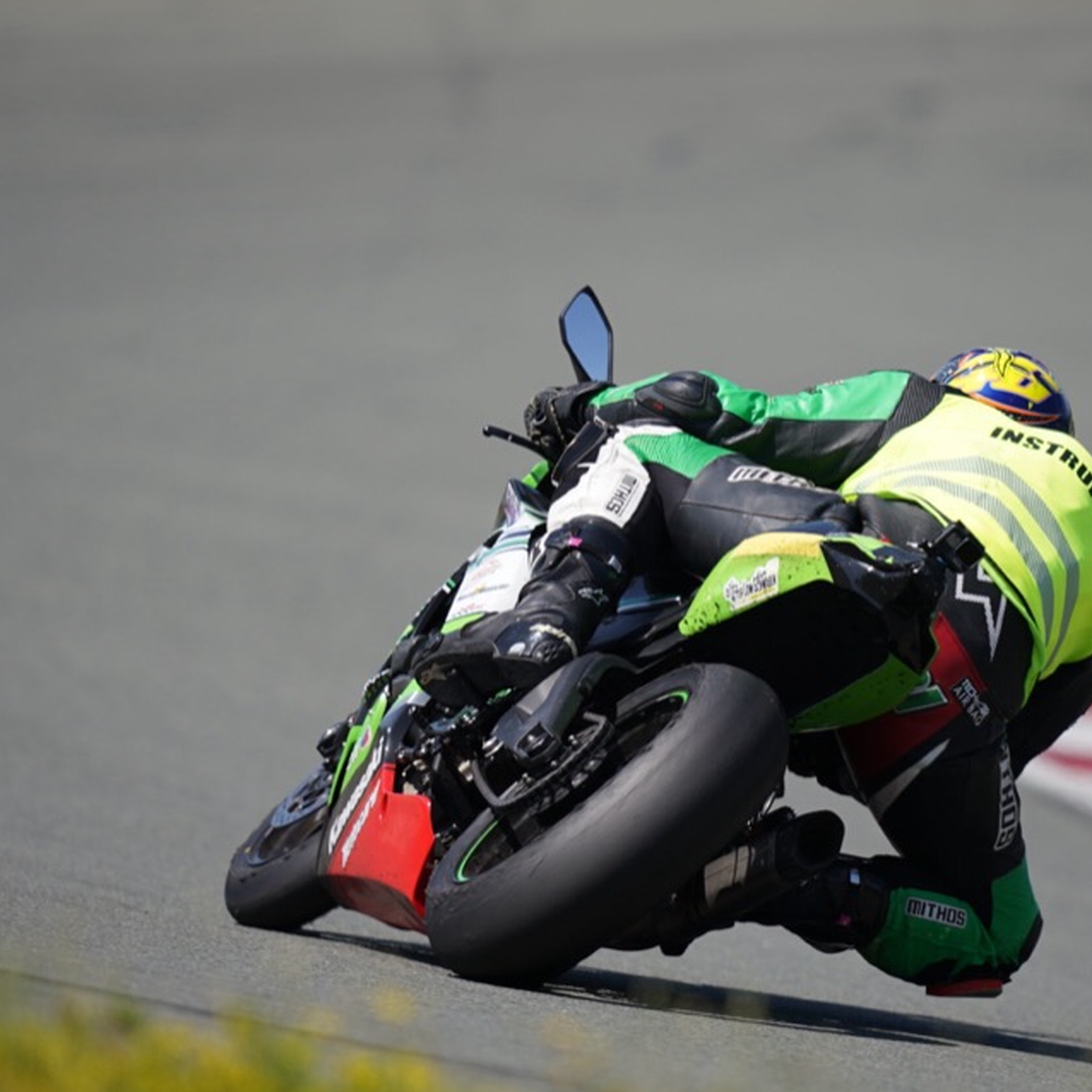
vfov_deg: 2.2
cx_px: 669
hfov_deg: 2.2
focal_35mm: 783
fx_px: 27946
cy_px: 550
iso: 100
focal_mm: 400
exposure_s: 1/2000
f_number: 2.8
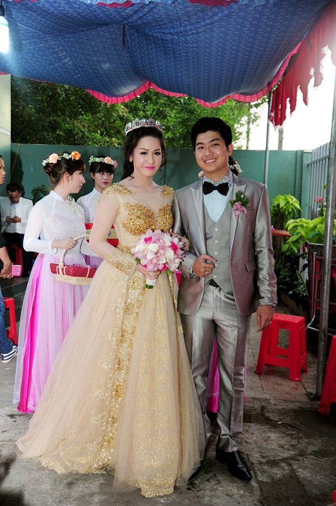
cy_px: 253
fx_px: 505
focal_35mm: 36
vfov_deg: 53.2
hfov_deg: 36.8
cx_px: 168
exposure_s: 1/50
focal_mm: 36
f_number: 4
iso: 400
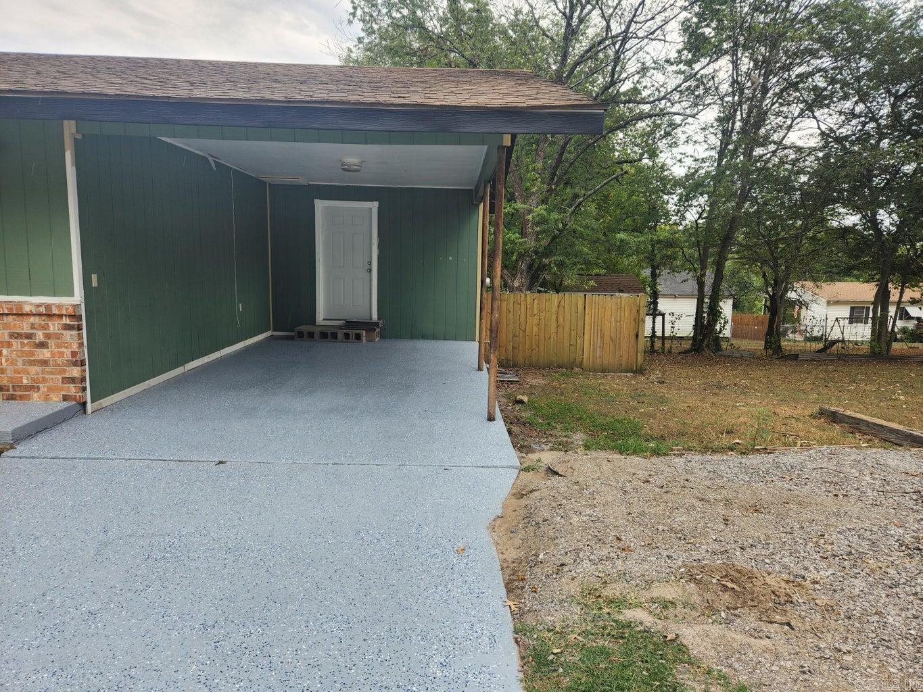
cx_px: 462
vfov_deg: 58.9
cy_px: 346
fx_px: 613
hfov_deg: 73.9
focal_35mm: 23
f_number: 1.8
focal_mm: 5.4
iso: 20
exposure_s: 1/180
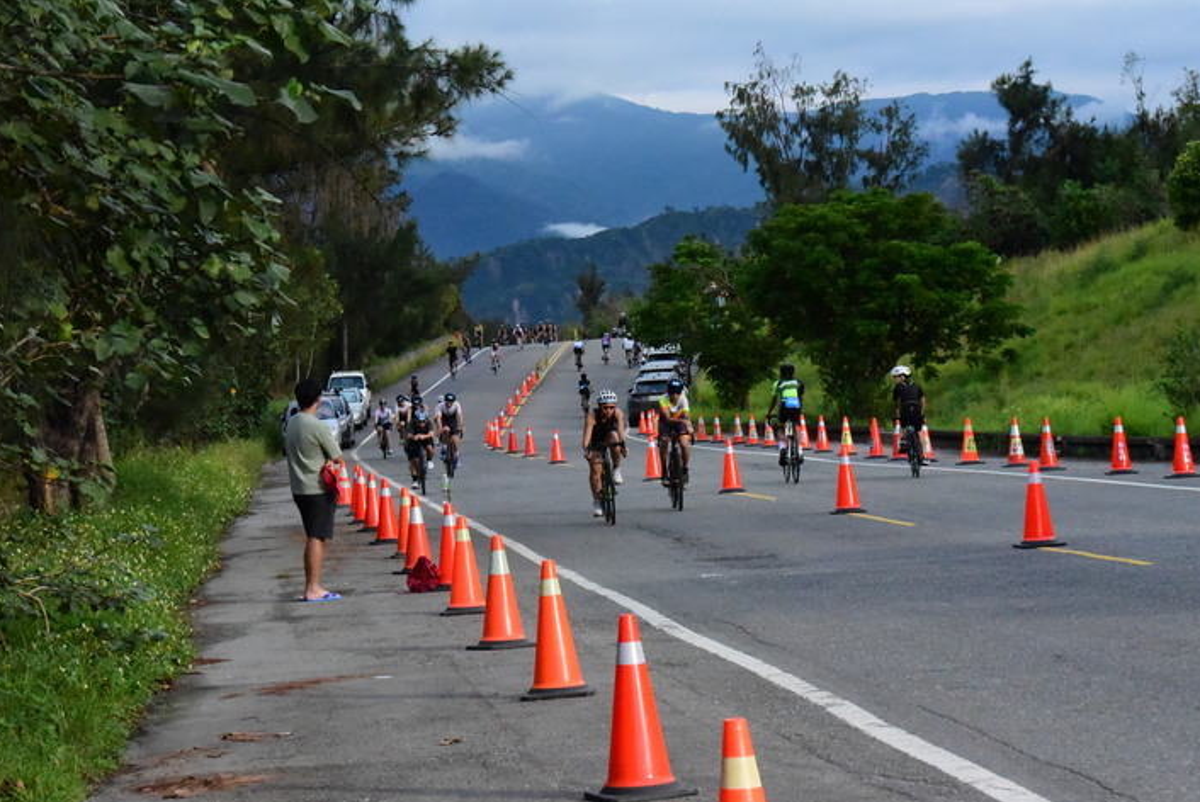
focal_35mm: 116
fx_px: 3870
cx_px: 625
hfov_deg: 17.6
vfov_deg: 11.8
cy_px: 441
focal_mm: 105
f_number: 14
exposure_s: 1/3200
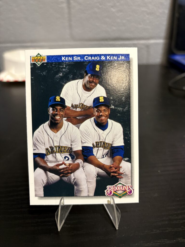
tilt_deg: -28.4
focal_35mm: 26
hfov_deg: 53.1
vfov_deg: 67.3
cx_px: 92
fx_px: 185
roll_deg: +1.6
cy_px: 124
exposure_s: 1/60
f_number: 1.6
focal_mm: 5.96
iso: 320
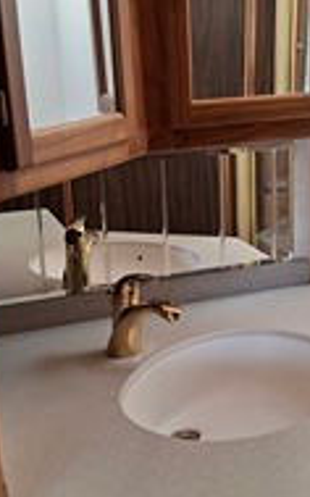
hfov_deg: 23.0
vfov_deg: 36.3
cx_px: 208
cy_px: 245
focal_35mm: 56
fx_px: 758
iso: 40
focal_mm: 4.69
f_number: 1.8
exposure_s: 1/120
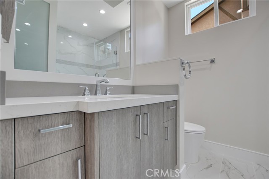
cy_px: 90
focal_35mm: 15
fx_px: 112
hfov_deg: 100.4
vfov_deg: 77.4
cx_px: 134
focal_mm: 10
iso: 400
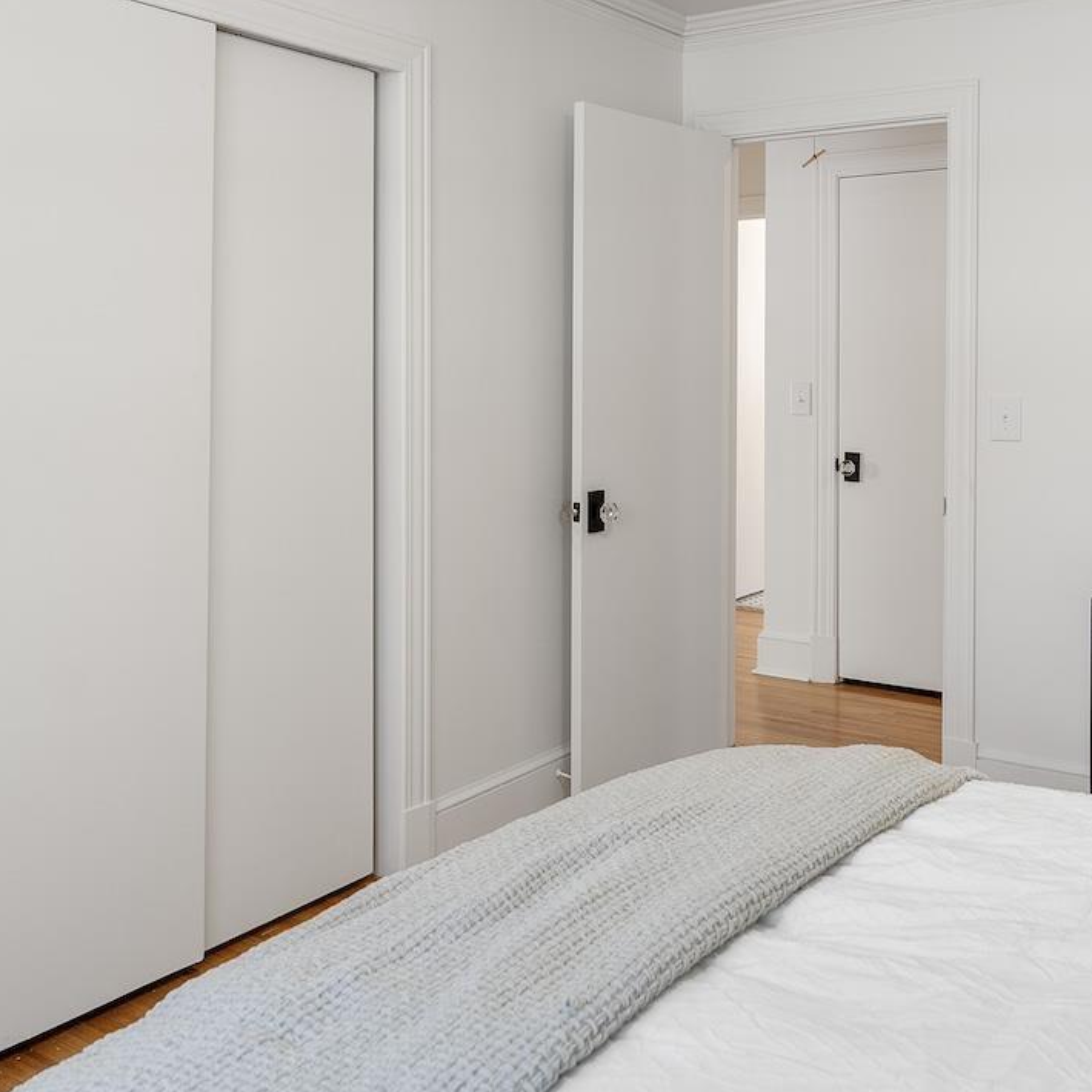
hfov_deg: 46.6
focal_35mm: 35
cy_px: 345
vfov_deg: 45.8
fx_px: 1266
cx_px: 584
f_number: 5.6
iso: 400
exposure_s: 1/3
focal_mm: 15.2
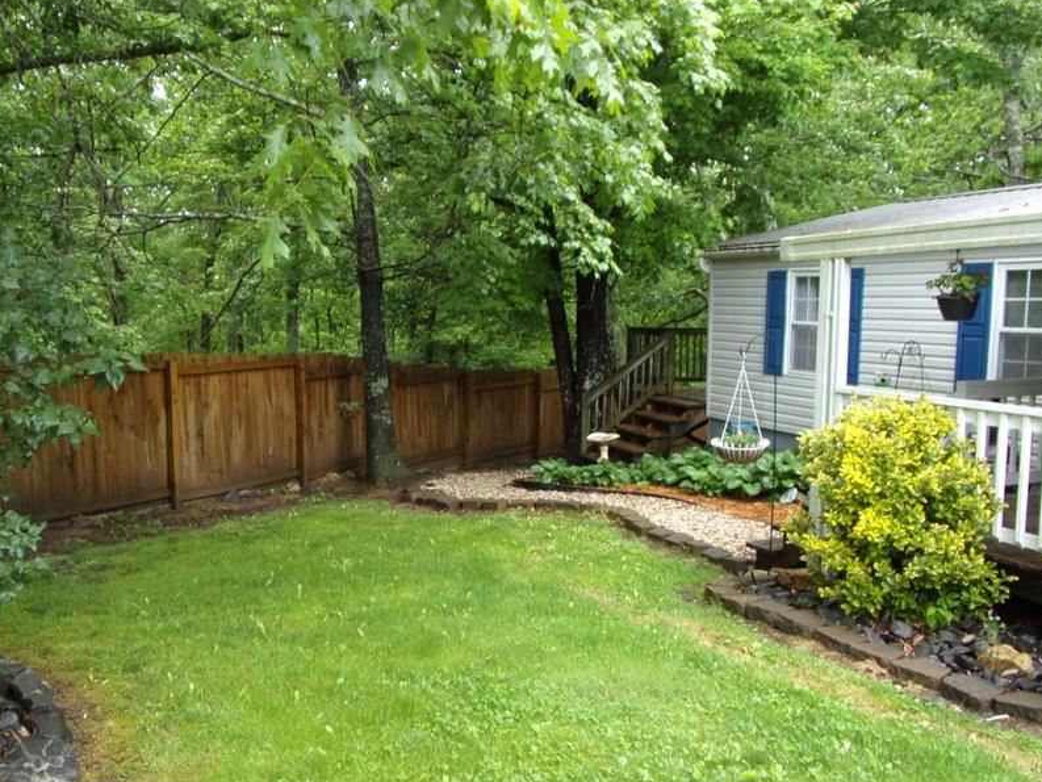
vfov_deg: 45.4
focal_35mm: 31
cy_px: 436
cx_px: 389
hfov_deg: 57.6
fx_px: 933
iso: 80
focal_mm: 4.3
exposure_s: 1/80
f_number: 3.3
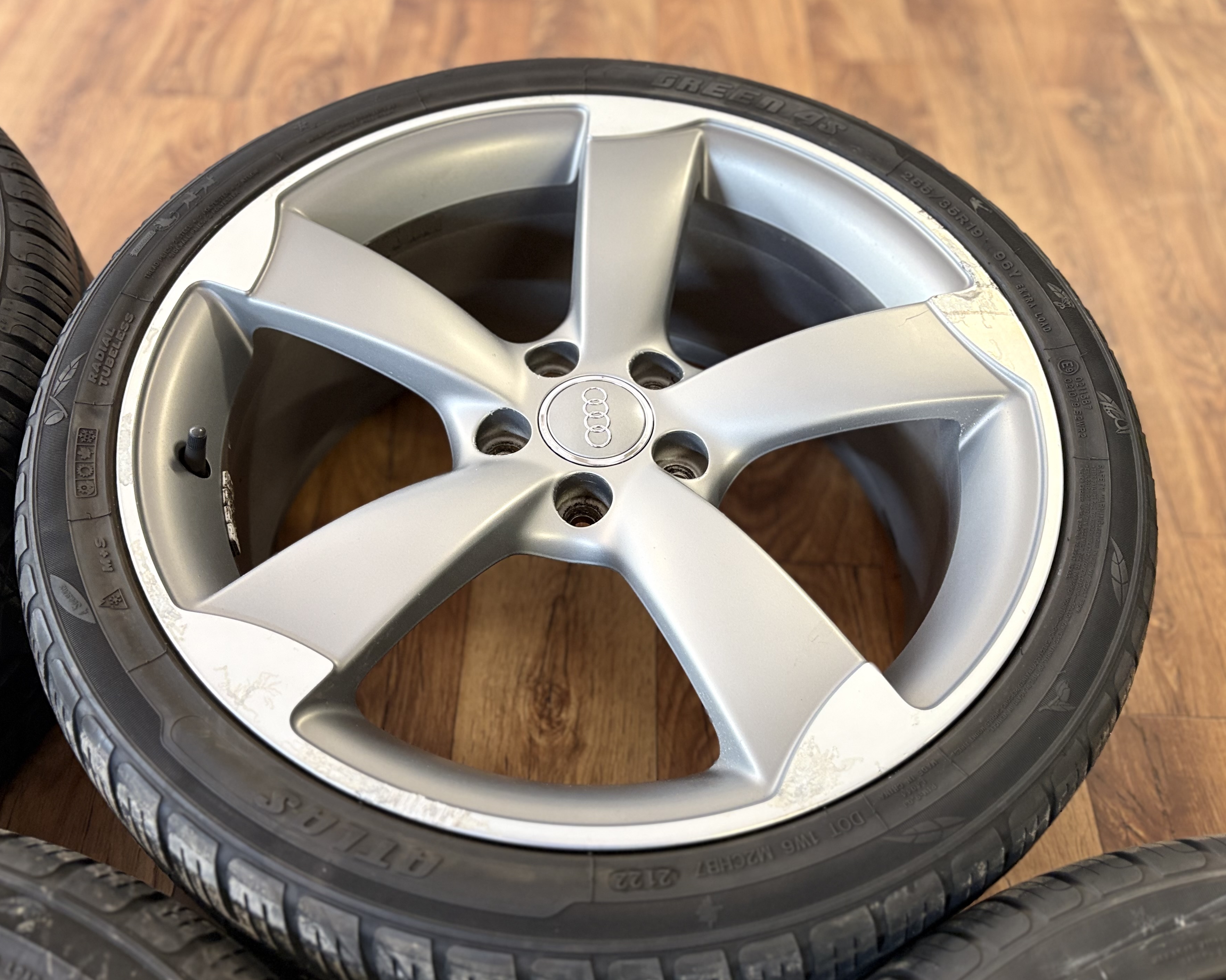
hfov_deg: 60.4
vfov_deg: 50.0
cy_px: 468
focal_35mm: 29
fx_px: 1052
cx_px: 620
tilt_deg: -54.9
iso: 250
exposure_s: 1/60
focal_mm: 5.96
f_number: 1.6
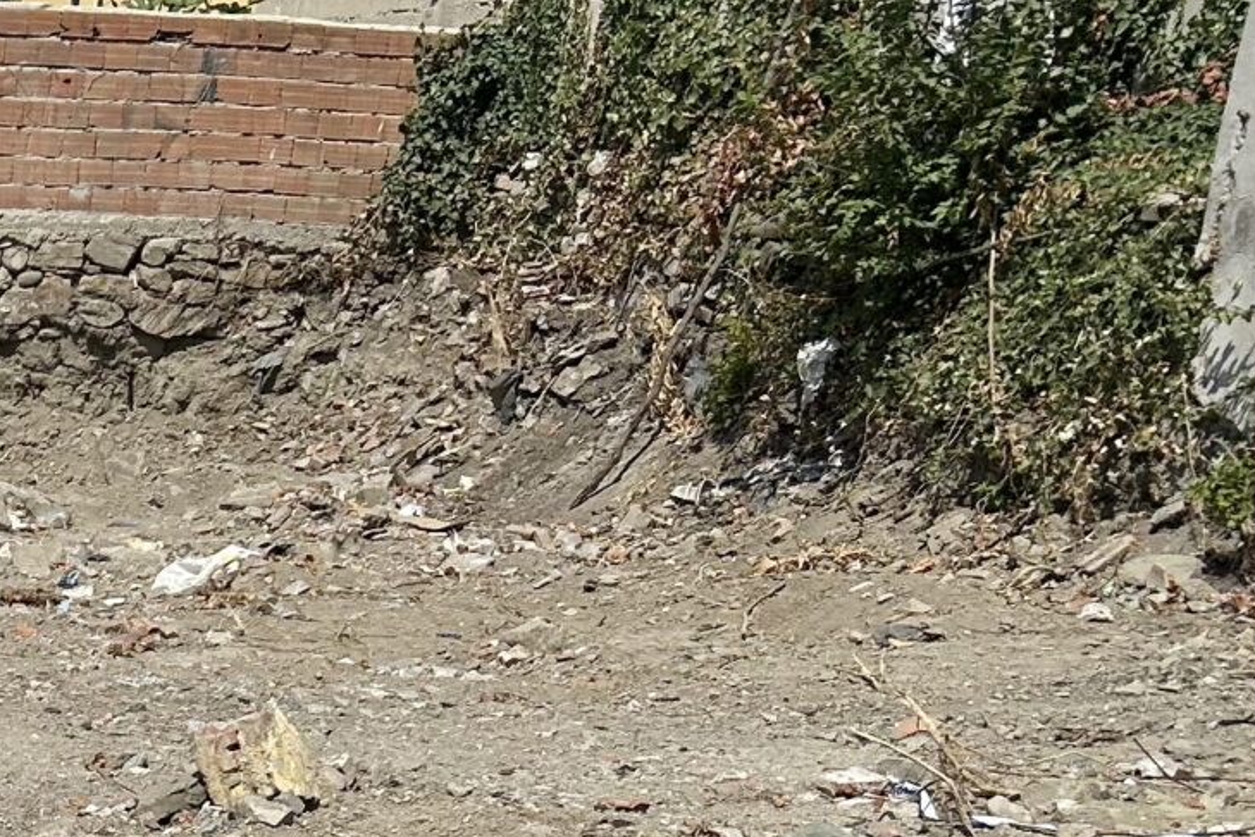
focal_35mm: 95
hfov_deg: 18.5
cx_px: -720
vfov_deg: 13.6
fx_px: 3312
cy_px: 1237
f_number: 1.5
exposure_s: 1/7463
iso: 50
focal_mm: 5.7
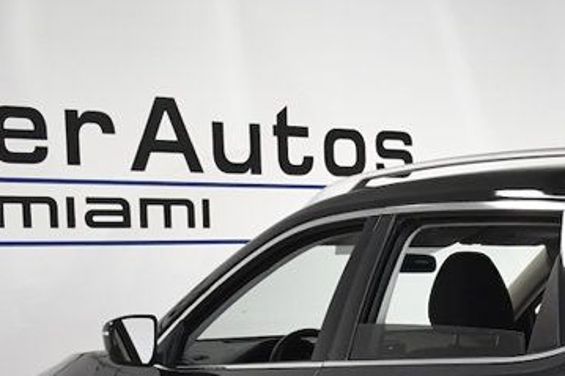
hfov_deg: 20.1
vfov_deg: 13.7
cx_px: 626
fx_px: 1522
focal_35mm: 97
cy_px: 446
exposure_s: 1/1250
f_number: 3.8
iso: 2500
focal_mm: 23
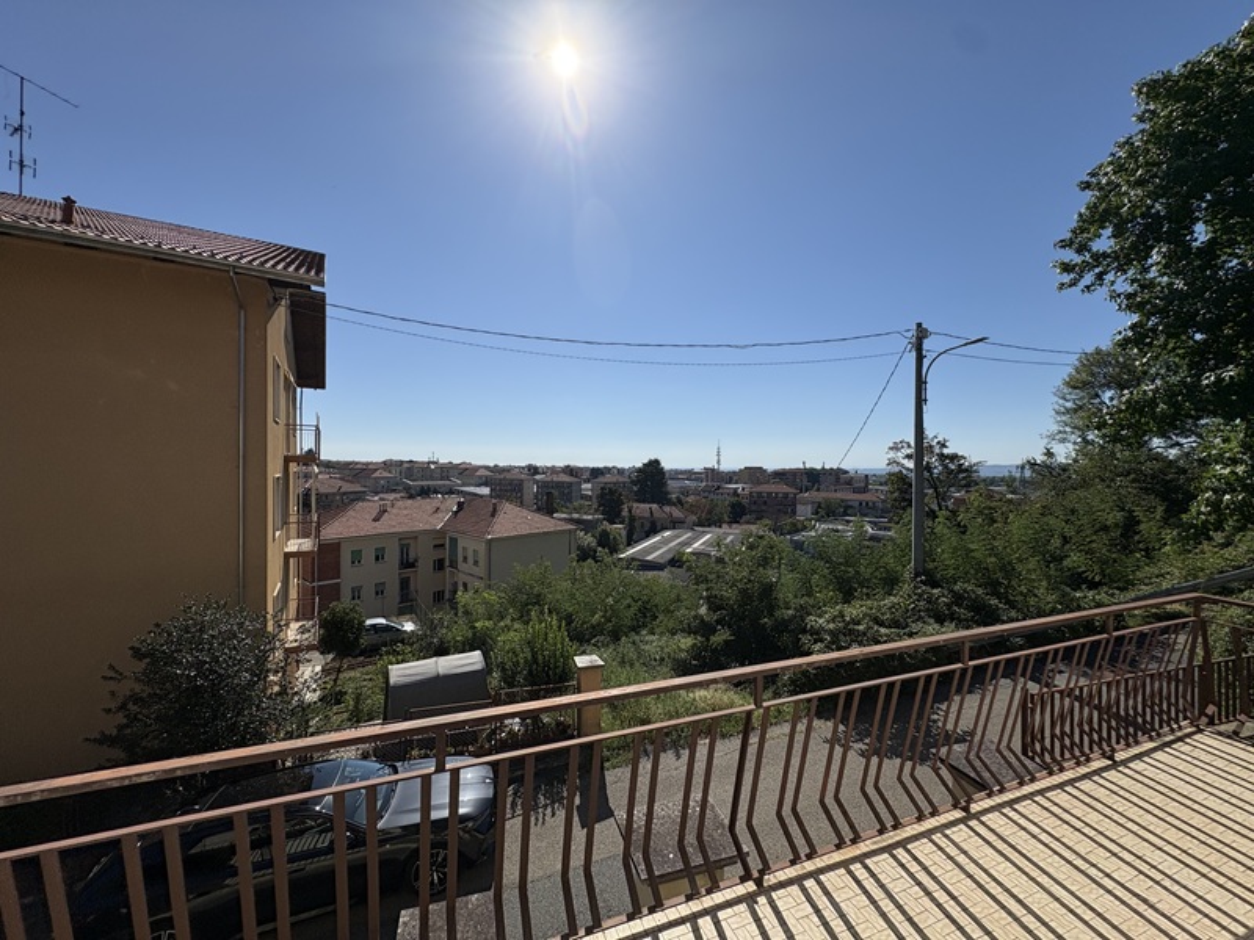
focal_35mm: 14
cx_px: 627
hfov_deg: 102.1
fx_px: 507
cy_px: 470
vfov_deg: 85.7
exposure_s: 1/5263
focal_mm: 2.22
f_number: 2.2
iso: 50
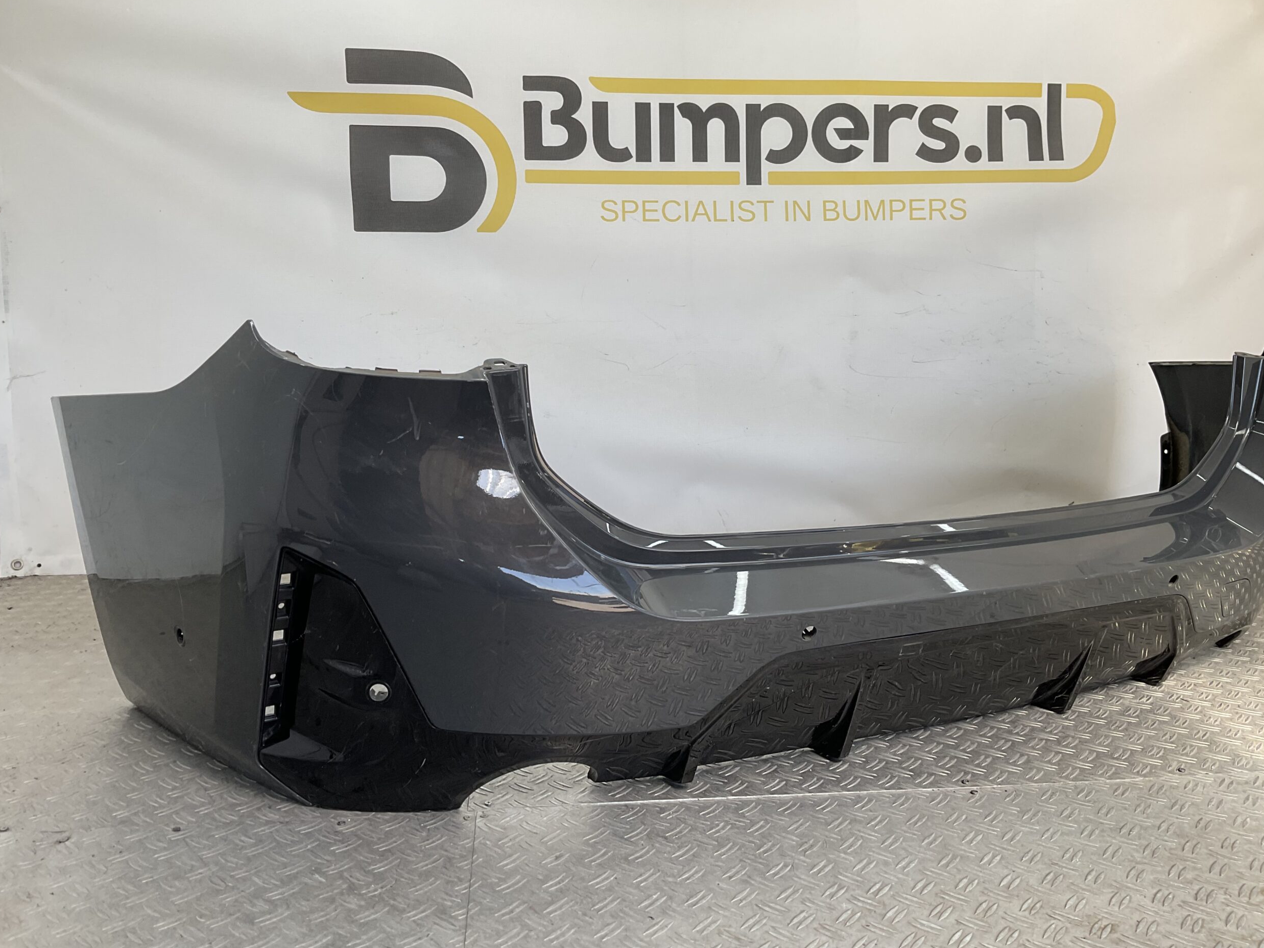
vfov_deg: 46.8
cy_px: 458
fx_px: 1095
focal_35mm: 30
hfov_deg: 60.0
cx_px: 649
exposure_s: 1/202
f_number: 1.8
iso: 16
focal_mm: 3
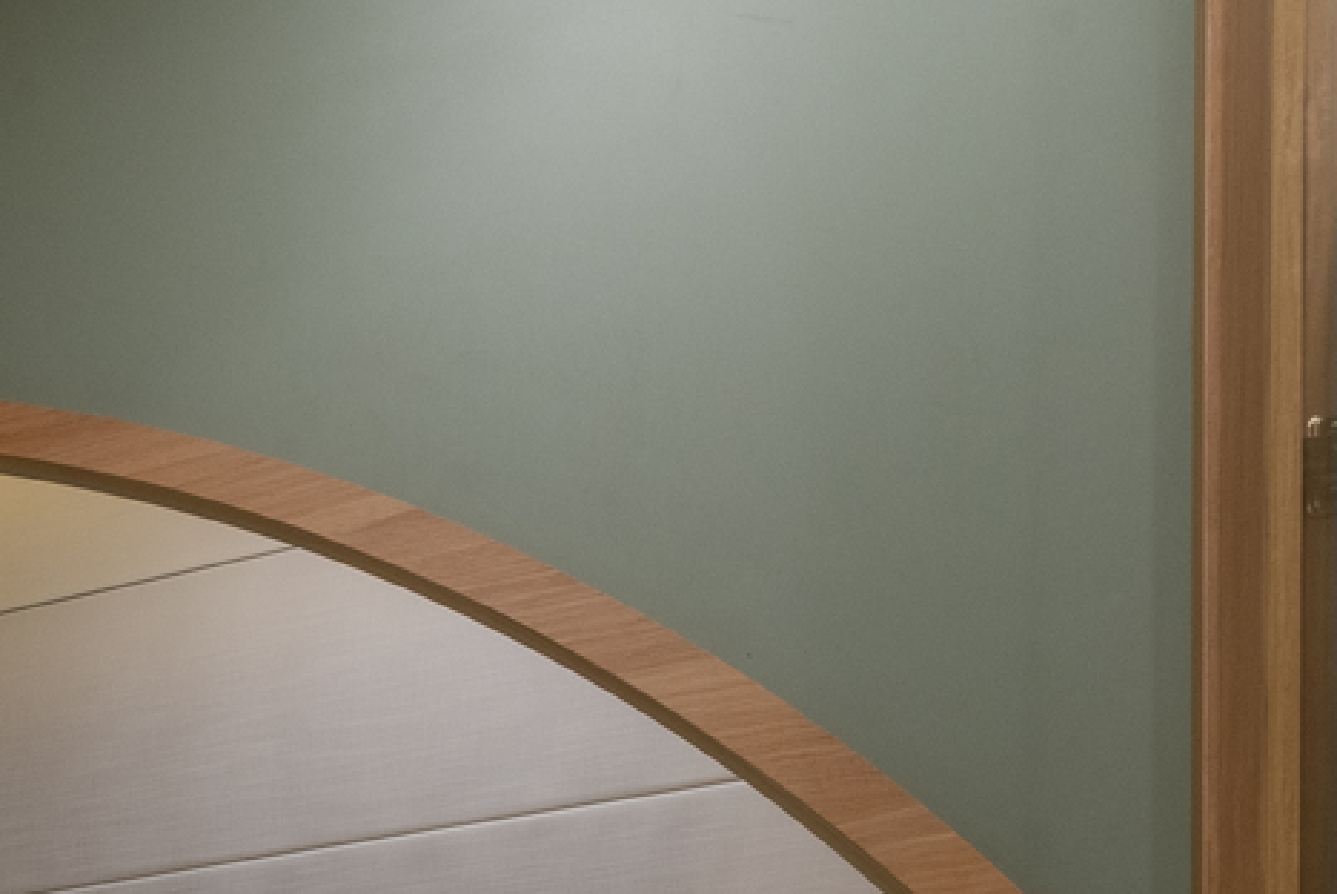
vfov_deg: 17.4
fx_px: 2230
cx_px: -965
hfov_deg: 22.5
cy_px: 1712
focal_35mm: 60
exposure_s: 1/20
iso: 400
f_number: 18
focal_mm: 14
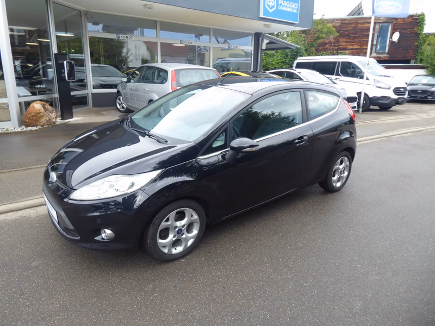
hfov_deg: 69.4
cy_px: 163
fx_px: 314
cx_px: 218
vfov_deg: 54.9
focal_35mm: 25
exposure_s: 1/125
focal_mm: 4.3
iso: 80
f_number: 3.3
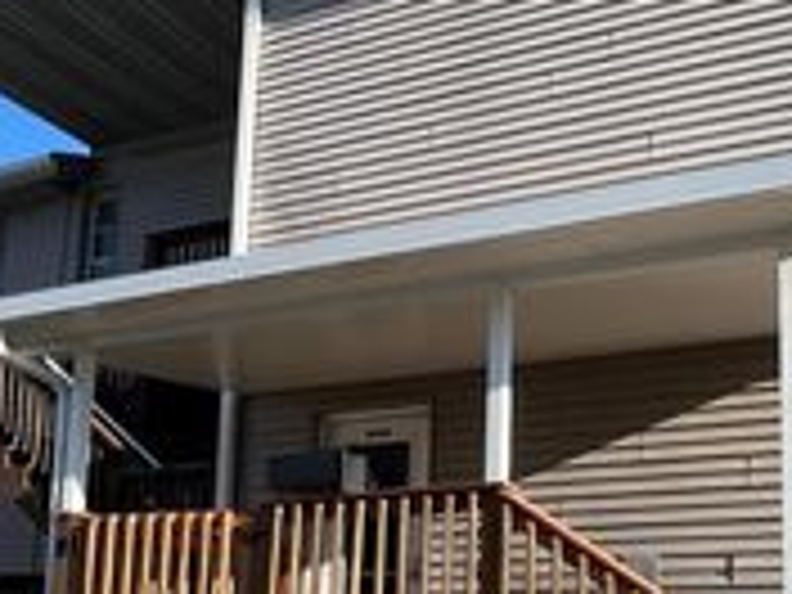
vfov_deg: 35.9
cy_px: 556
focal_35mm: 37
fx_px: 847
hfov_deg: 47.0
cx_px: 652
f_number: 1.8
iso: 32
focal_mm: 1.57
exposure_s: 1/708
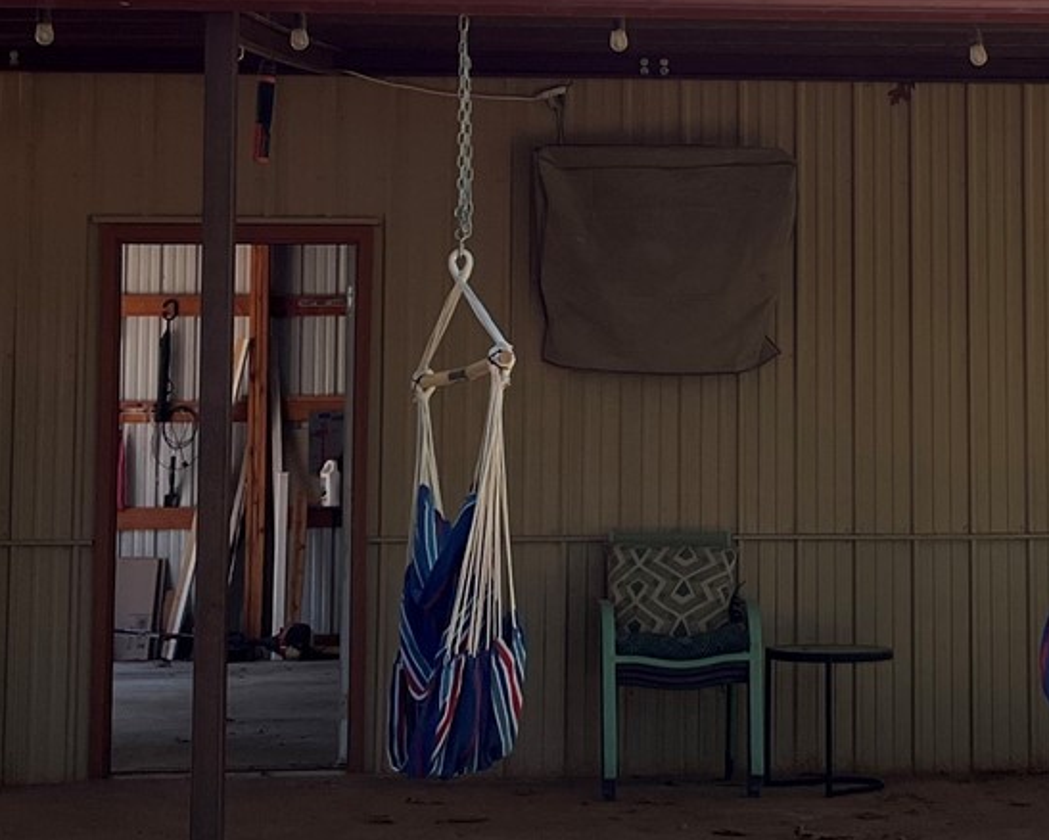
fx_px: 2764
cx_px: 853
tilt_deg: +4.6
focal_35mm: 89
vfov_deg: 17.2
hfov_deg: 21.2
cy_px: 228
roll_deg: +0.4
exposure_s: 1/668
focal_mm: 5.1
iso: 50
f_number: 1.6
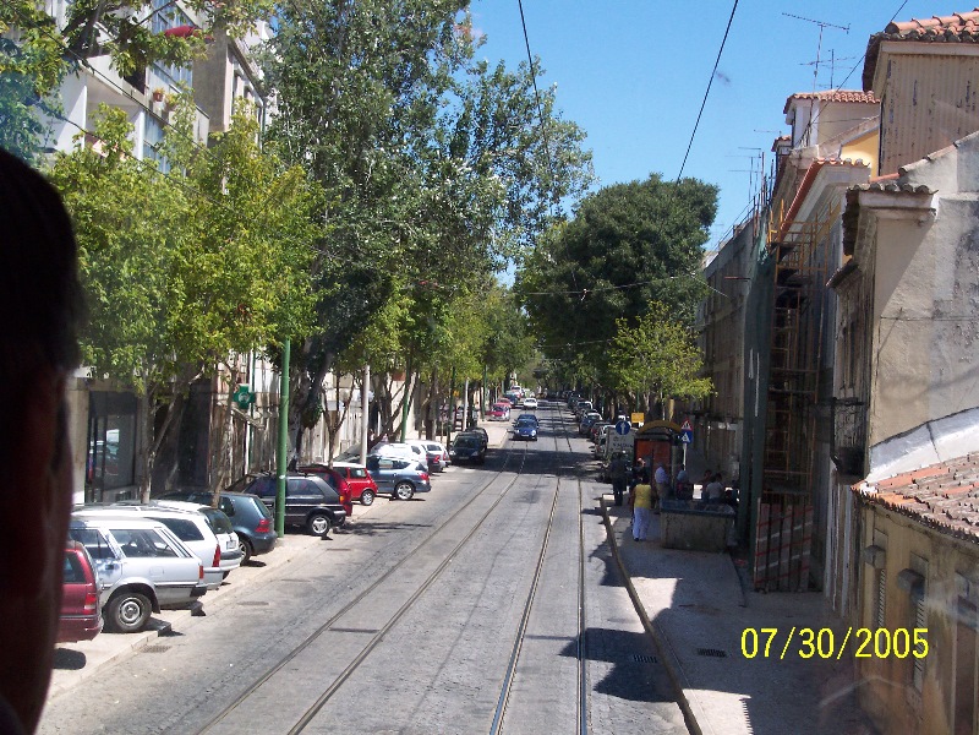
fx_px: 1782
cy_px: 368
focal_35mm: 63
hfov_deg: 30.7
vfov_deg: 23.3
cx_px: 490
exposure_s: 1/350
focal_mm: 13.3
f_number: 5.6
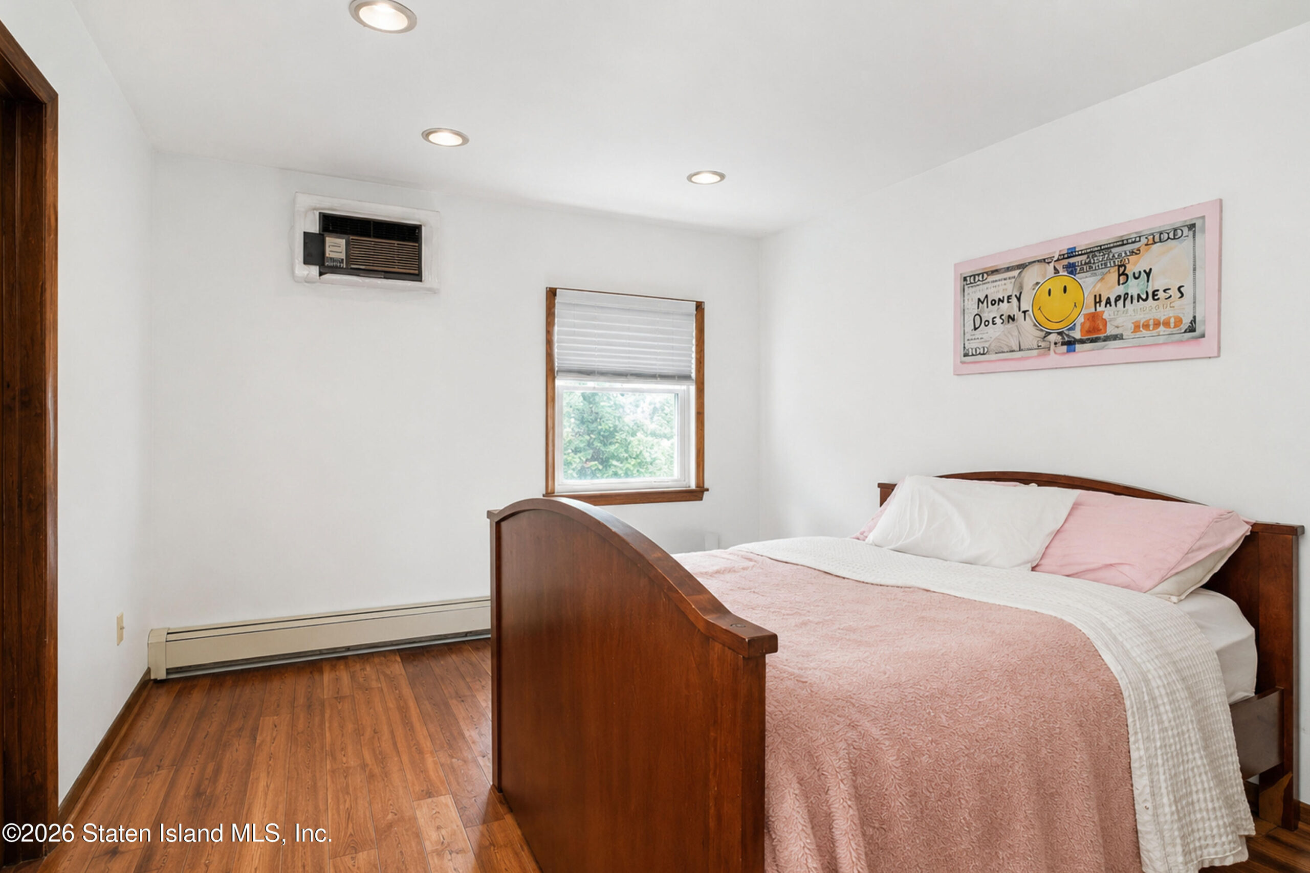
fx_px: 546
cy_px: 436
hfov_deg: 100.4
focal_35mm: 15
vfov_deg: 77.3
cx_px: 655
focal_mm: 10
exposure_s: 1/60
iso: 2000
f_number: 7.1
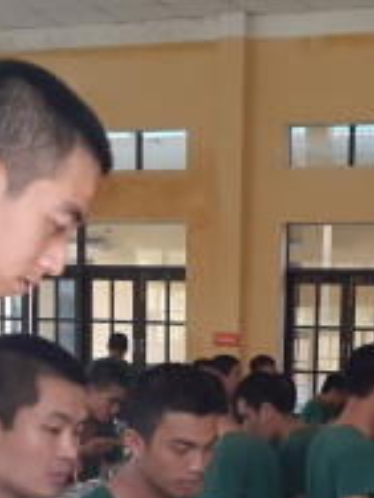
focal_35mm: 79
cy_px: 503
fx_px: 1138
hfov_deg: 18.3
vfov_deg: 23.6
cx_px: 340
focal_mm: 3.6
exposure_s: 1/50
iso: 125
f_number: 1.9
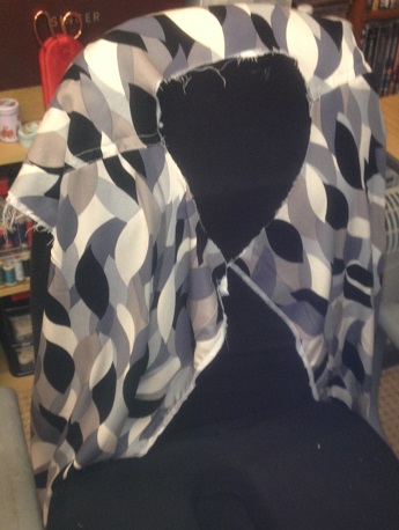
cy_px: 265
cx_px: 200
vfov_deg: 52.6
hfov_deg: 40.8
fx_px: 536
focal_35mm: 35
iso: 80
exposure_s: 1/20
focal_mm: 4.28
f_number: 2.4
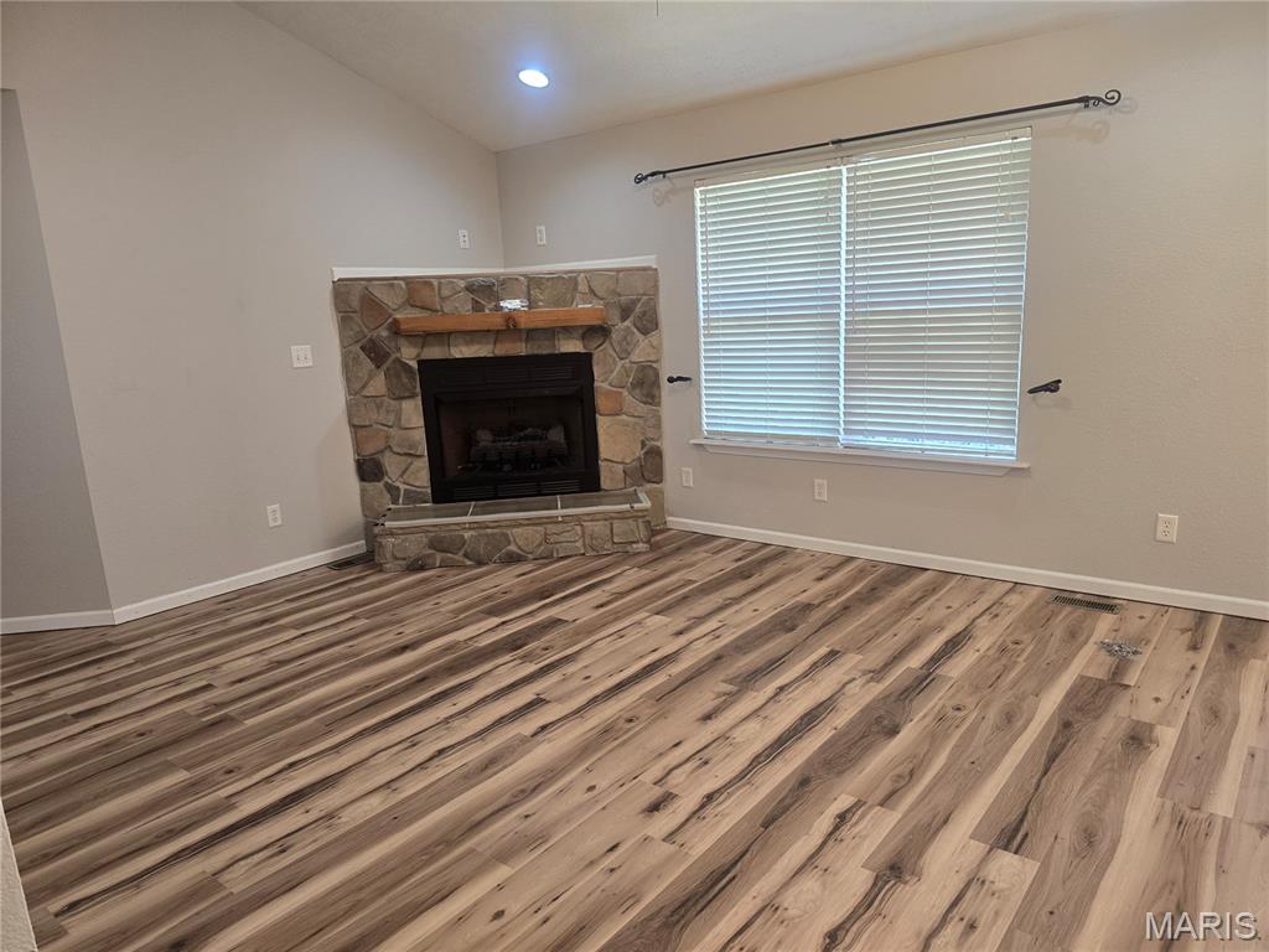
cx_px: 634
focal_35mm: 23
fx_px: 843
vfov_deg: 58.9
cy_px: 476
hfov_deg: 73.9
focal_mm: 6.3
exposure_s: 1/120
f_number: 1.7
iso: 250
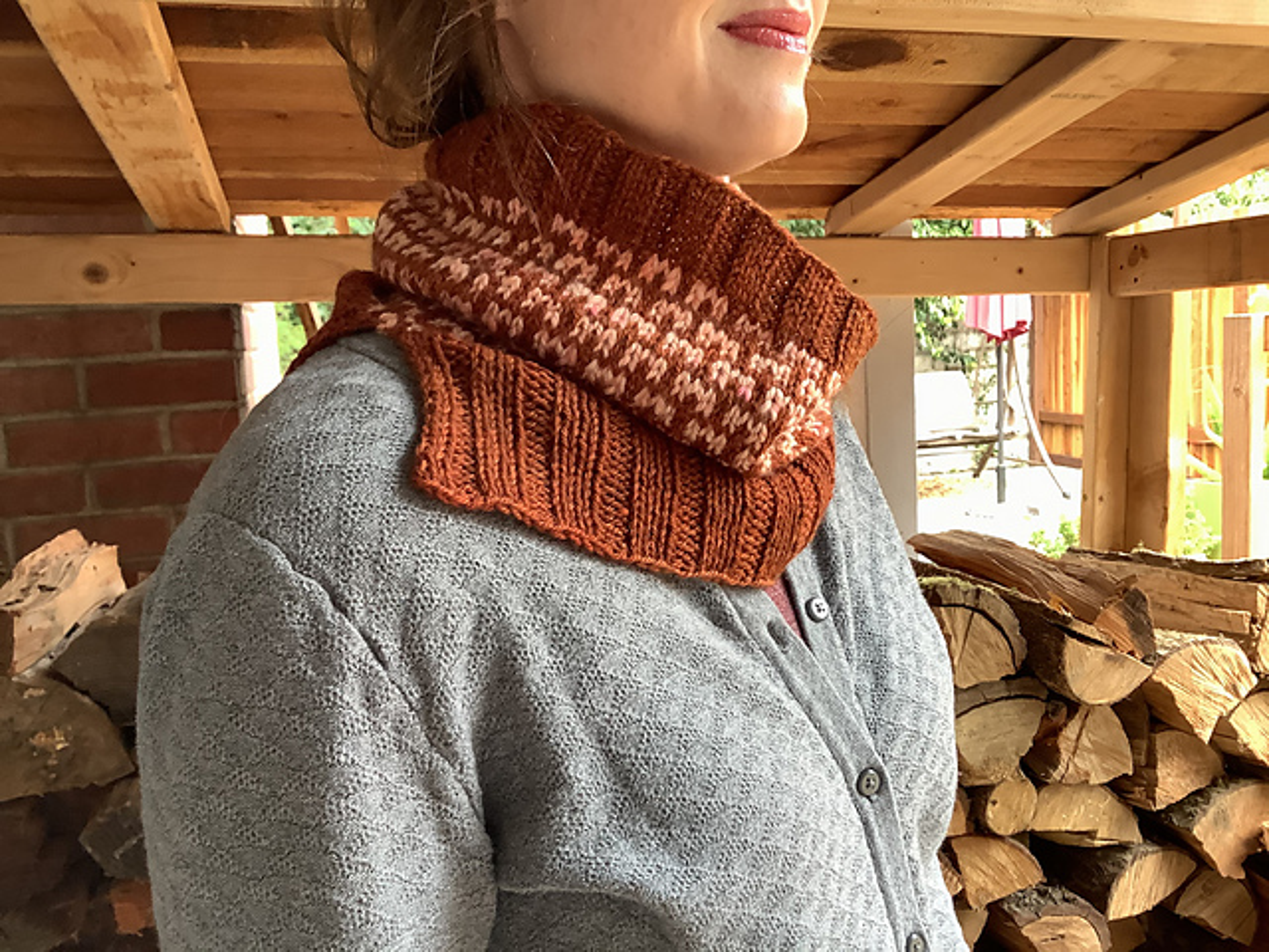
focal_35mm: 31
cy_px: 476
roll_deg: +3.6
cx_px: 634
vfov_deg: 45.4
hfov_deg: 58.4
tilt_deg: -10.0
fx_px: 1136
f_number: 2.4
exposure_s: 1/60
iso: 160
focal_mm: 3.3
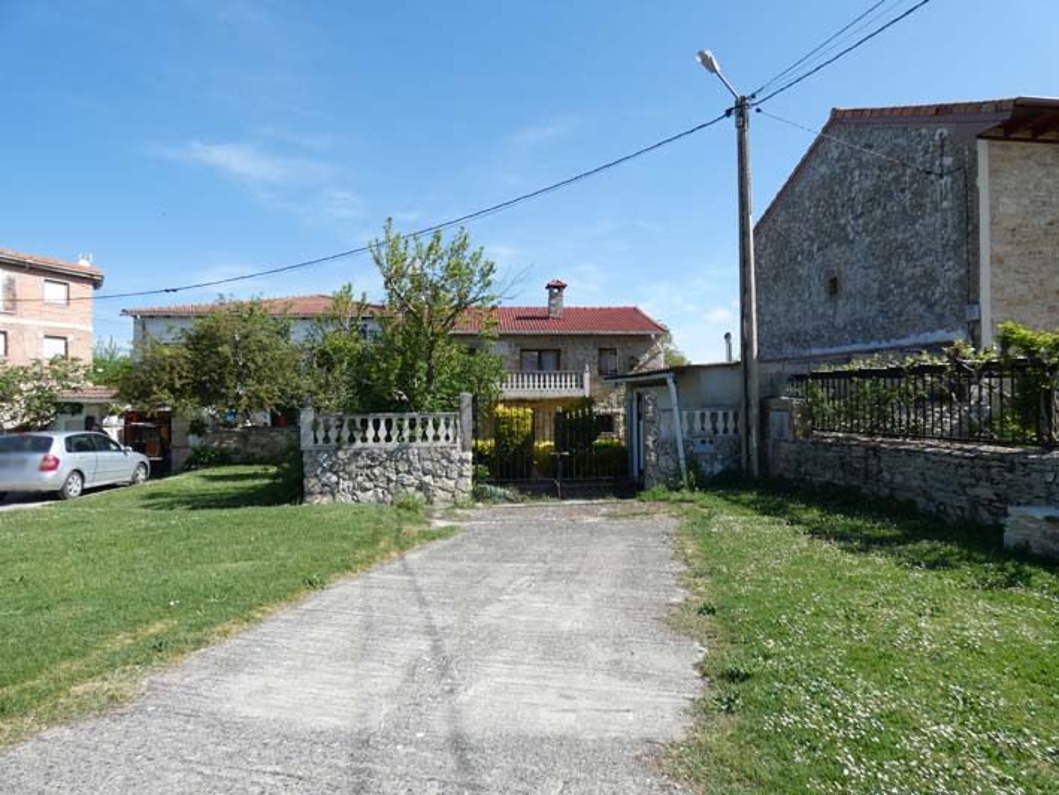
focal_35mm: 20
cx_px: 530
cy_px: 398
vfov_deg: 66.0
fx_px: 612
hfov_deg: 81.7
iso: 80
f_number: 3.2
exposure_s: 1/800
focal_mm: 3.6
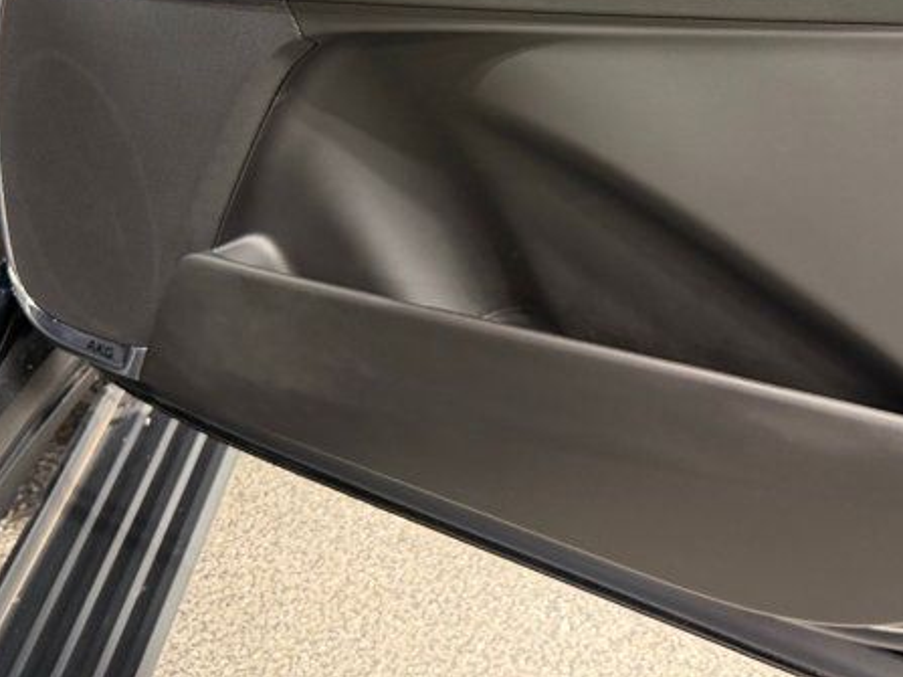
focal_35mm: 55
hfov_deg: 34.3
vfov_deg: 25.0
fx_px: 1434
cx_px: 663
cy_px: -30
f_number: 1.78
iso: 250
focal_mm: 6.76
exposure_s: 1/60
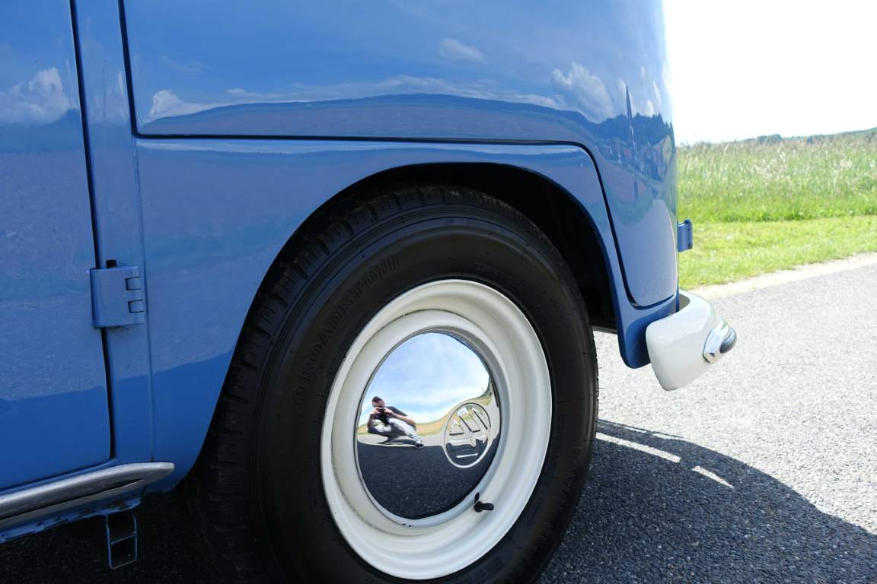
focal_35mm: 32
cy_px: 292
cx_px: 438
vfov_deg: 41.1
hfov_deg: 58.7
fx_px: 779
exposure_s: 1/320
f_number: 4
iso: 125
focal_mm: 11.81
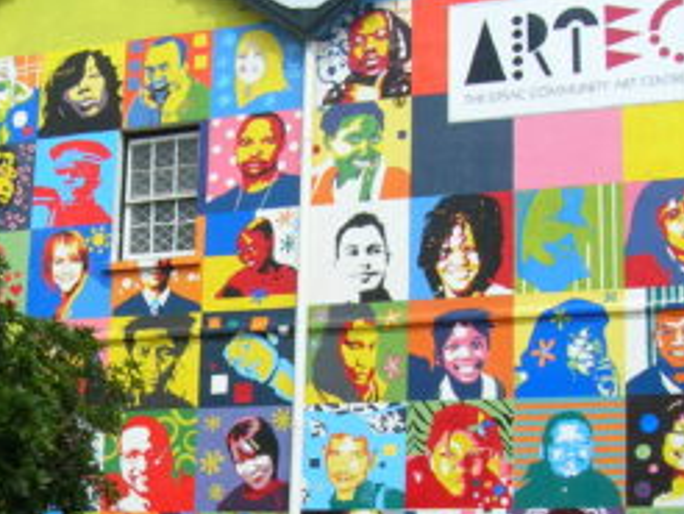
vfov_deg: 19.3
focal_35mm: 76
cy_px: 363
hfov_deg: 25.5
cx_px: 220
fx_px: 1503
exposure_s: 1/438
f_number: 4.9
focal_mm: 5.7
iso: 50
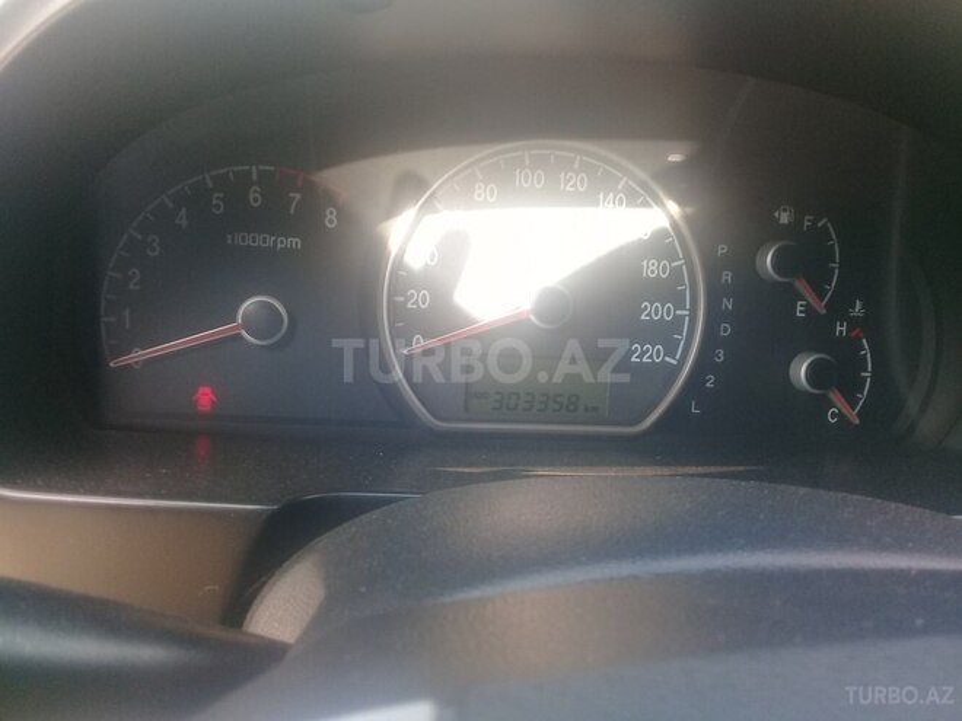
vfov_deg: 45.4
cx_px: 481
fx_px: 862
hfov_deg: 58.4
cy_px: 360
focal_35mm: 31
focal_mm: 3.3
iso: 50
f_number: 2.2
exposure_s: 1/33
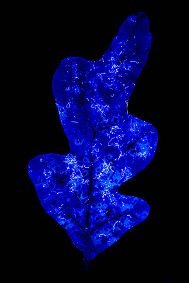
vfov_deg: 13.7
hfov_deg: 9.1
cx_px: 94
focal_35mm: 150
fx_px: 1181
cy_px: 142
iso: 800
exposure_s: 1/8
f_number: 8
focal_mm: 100
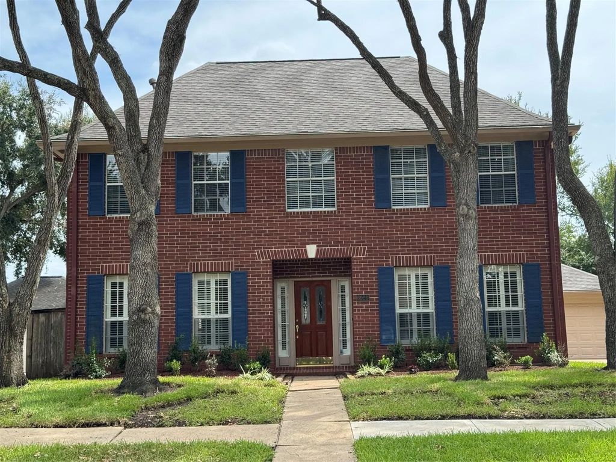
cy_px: 231
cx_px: 308
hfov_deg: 39.7
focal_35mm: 48
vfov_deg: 30.3
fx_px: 854
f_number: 1.78
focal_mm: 6.76
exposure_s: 1/1076
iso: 64
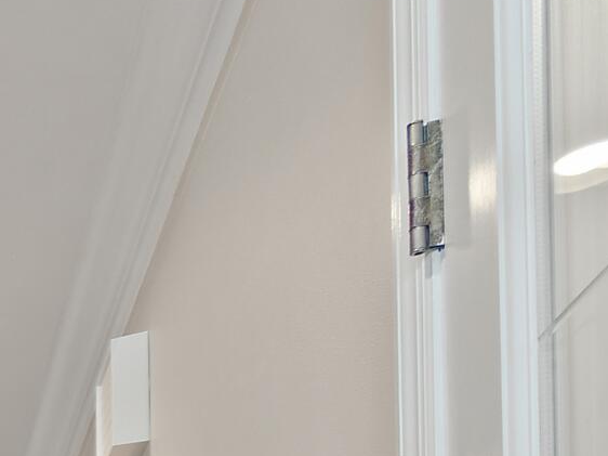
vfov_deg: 14.3
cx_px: -870
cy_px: 1032
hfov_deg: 14.8
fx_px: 1352
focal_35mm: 77
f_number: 4.5
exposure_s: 1/1.67
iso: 100
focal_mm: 10
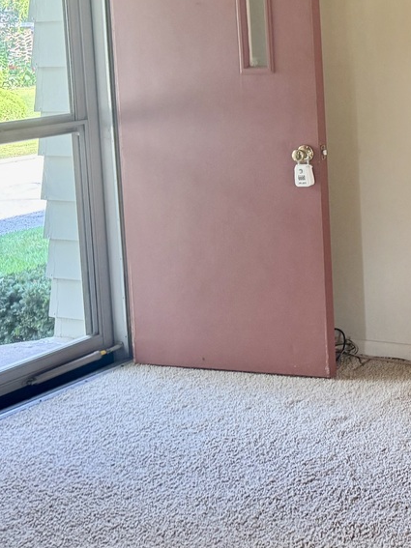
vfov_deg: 30.3
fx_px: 966
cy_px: 57
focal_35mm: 61
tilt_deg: -2.7
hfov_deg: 20.6
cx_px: 609
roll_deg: +2.5
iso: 200
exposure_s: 1/70
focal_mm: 6.76
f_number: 1.78
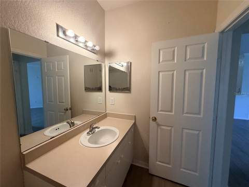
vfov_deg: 85.7
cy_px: 94
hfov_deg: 102.1
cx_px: 124
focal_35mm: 14
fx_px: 101
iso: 250
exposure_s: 1/121
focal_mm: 2.22
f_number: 2.2
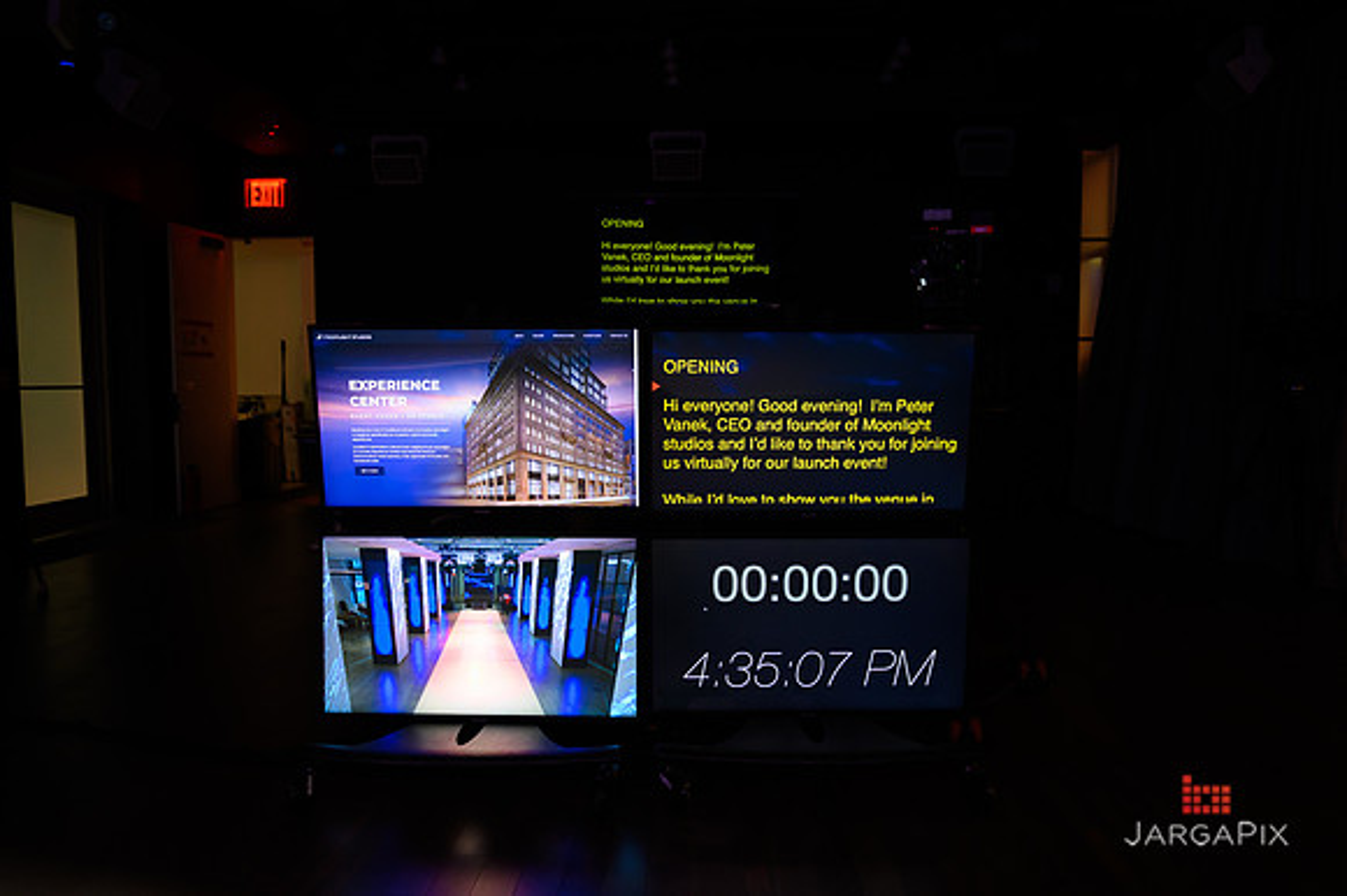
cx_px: 674
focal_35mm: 27
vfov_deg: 47.9
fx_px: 1010
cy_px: 448
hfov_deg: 67.4
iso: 1600
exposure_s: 1/200
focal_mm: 27
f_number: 3.2
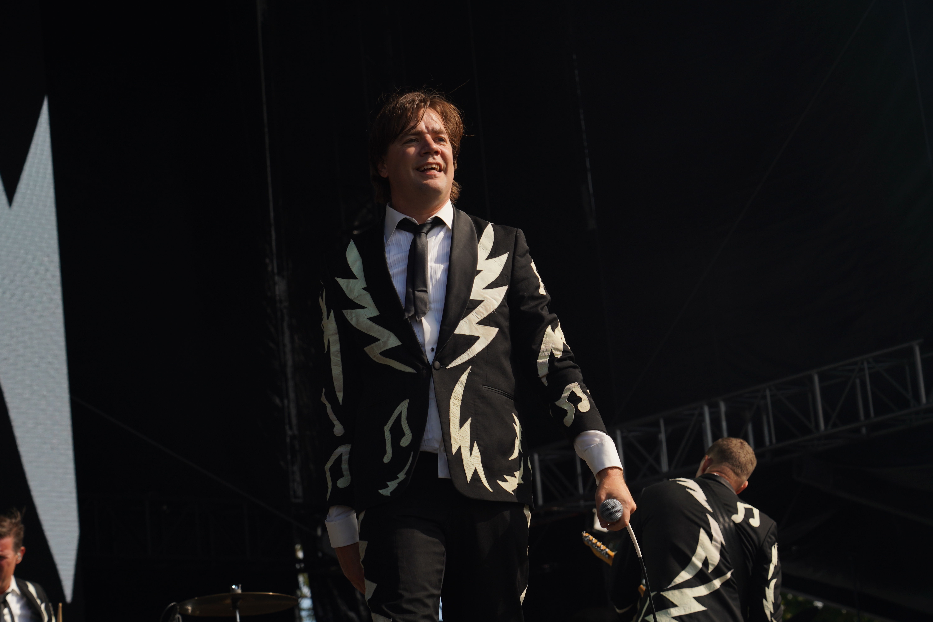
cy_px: 311
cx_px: 466
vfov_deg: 13.0
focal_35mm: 105
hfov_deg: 19.5
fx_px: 2721
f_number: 8
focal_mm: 105
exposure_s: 1/400
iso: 100
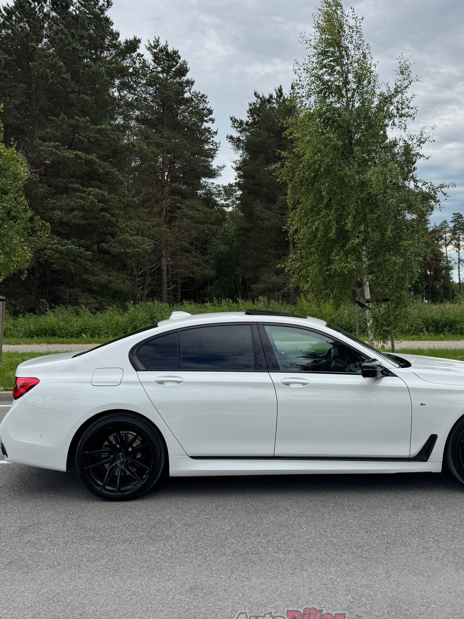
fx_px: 554
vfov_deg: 58.1
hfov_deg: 45.1
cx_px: 287
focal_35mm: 31
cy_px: 264
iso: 80
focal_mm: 6.76
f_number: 1.78
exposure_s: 1/4310
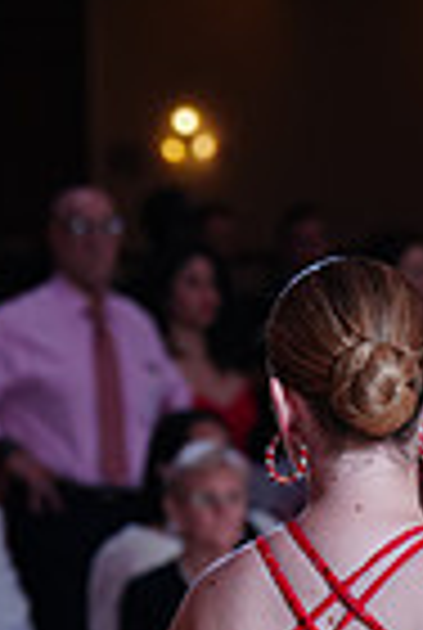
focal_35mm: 422
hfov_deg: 3.3
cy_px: 963
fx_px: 7401
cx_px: 623
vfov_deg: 4.8
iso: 640
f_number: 4.5
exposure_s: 1/200
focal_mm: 102
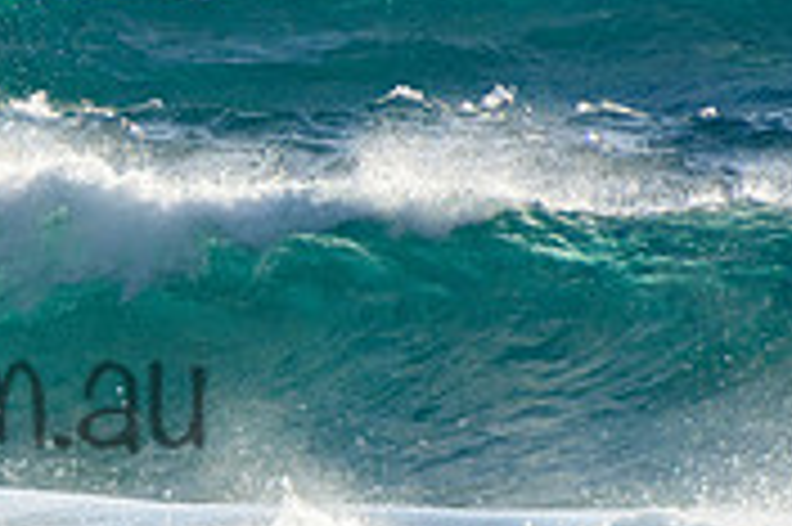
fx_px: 42398
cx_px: -270
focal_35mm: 1929
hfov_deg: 1.1
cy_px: 344
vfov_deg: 0.7
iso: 280
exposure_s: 1/2000
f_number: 5.6
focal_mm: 390
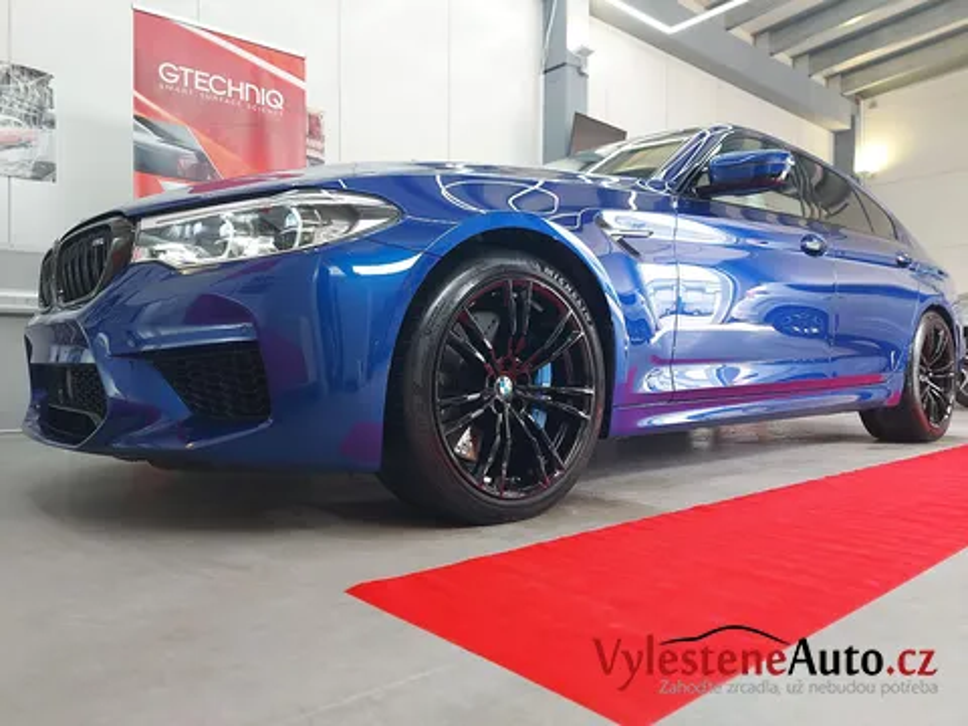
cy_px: 363
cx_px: 484
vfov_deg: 56.8
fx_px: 671
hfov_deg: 71.6
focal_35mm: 24
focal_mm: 5.23
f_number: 1.8
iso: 64
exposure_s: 1/50
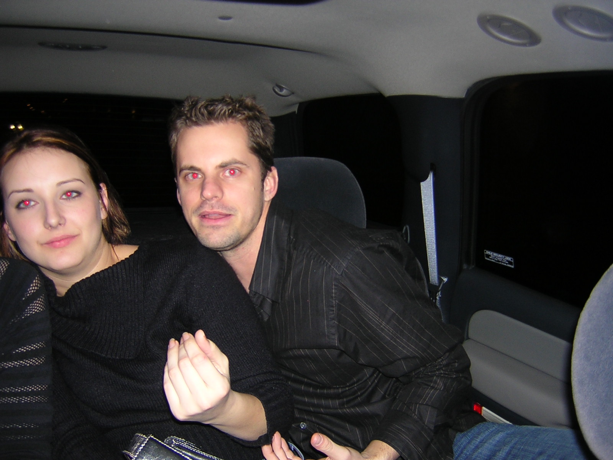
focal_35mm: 36
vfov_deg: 39.7
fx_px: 638
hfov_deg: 51.4
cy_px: 230
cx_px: 306
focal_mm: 4.7
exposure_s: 1/60.1
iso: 119
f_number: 2.6
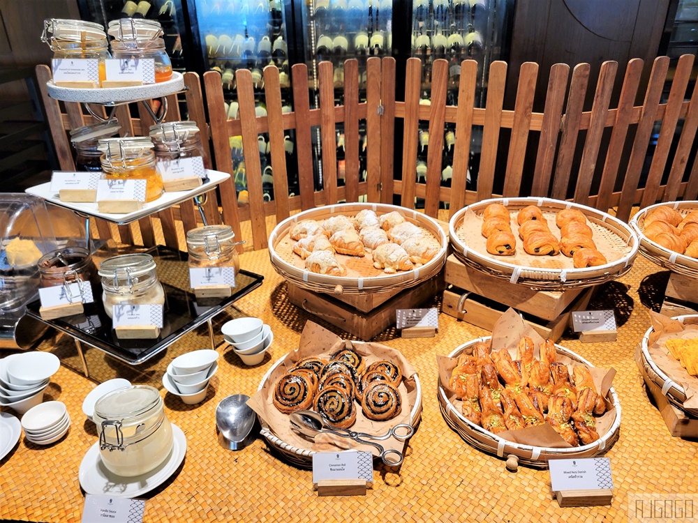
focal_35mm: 26
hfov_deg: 67.3
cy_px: 262
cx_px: 349
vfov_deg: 53.1
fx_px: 524
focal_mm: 5.4
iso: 125
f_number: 1.8
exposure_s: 1/100
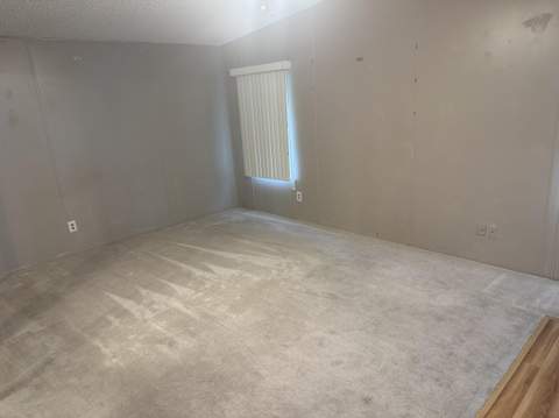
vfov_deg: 56.7
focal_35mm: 24
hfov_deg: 71.7
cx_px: 280
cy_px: 209
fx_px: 387
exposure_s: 1/60
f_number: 1.78
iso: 250
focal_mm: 6.86
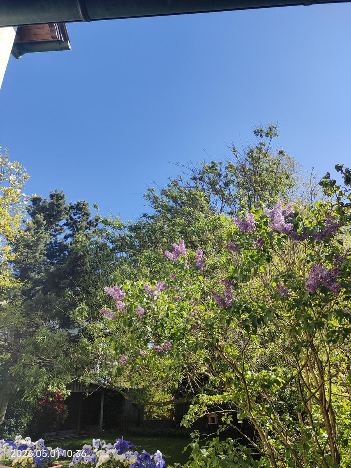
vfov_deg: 69.4
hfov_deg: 54.9
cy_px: 234
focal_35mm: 25
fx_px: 338
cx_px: 176
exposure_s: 1/1179
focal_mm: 4.73
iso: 50
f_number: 1.7
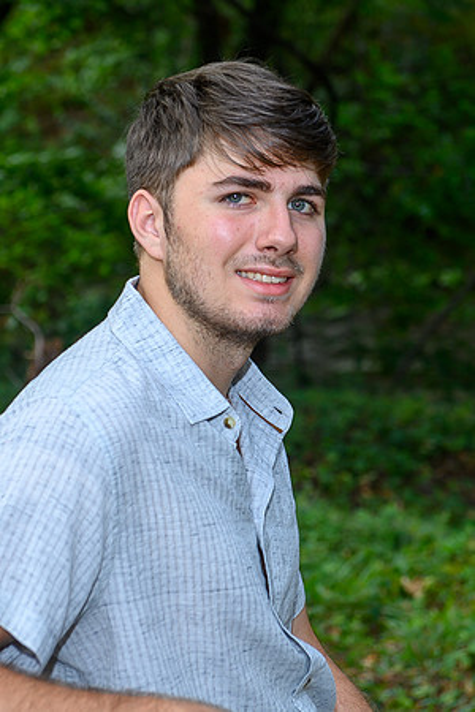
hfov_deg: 11.4
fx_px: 2386
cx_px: 256
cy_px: 303
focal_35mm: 121
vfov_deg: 17.0
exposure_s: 1/60
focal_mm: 70
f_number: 5
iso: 200
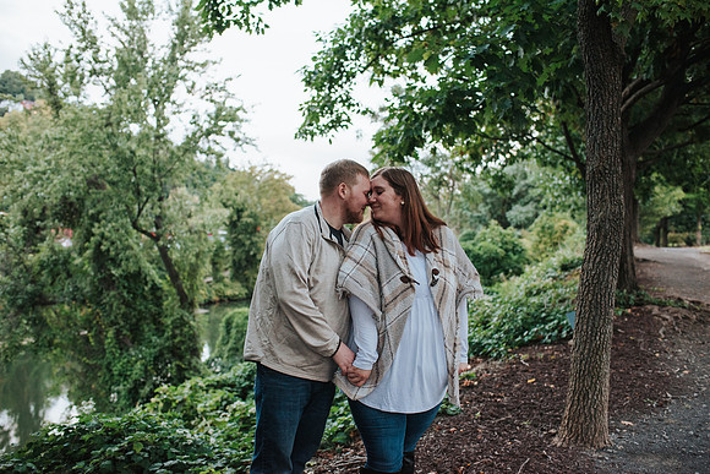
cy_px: 237
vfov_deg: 37.9
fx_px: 690
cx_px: 355
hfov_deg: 54.4
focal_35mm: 35
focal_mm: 35
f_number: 3.2
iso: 1000
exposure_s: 1/500
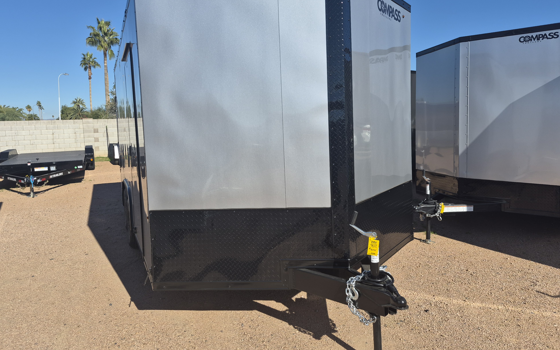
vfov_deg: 49.1
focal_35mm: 25
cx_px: 285
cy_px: 152
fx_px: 382
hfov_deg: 72.5
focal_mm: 5.4
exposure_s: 1/6848
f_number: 1.8
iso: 80
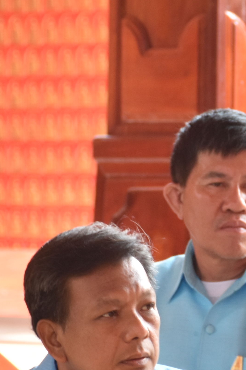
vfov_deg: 5.2
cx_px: 330
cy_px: 350
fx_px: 4049
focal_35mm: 395
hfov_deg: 3.5
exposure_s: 1/100
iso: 400
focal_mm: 70
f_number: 5
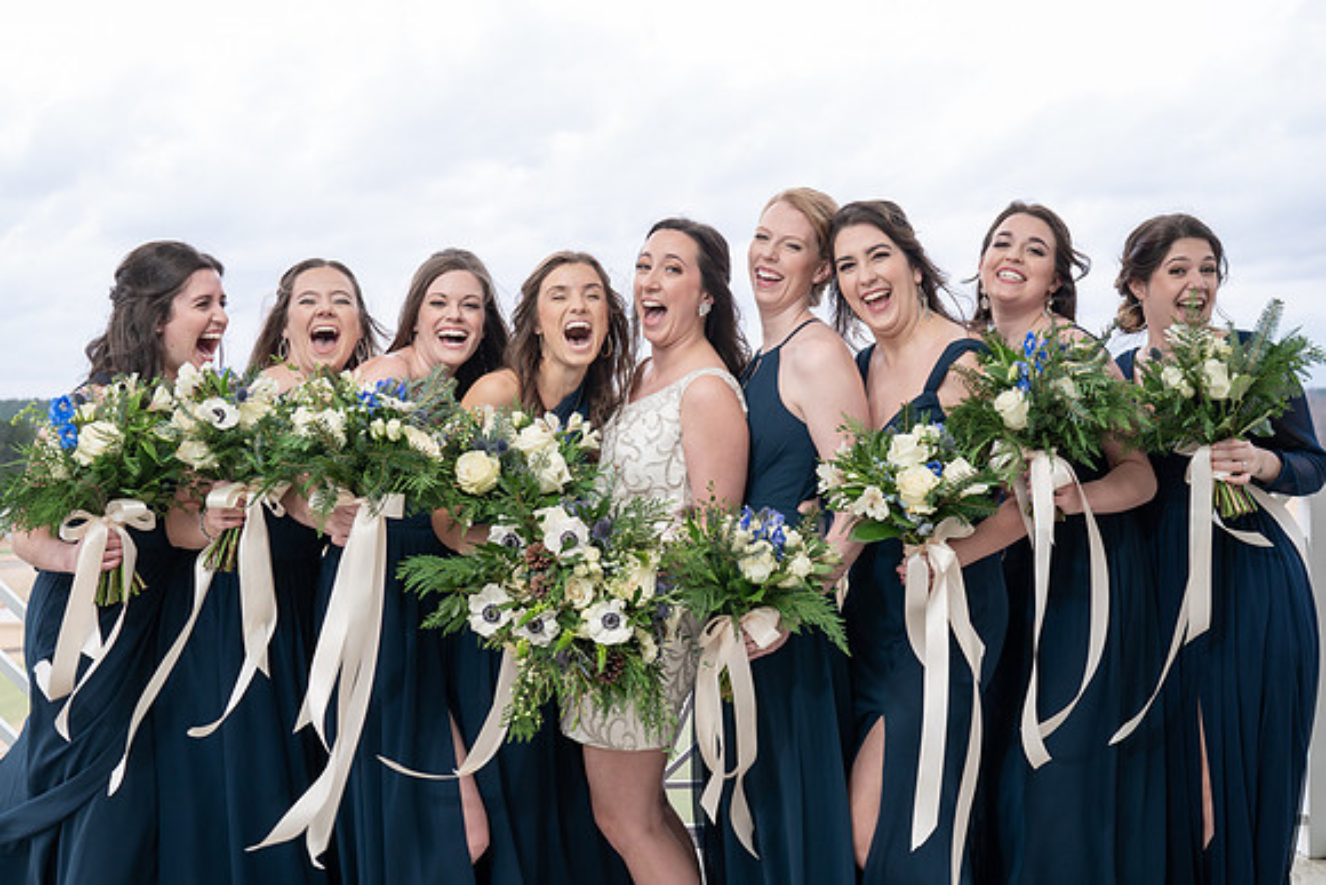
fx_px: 1385
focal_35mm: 38
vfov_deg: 35.4
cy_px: 456
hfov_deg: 51.2
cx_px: 650
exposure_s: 1/250
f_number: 4
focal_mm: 35
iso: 64
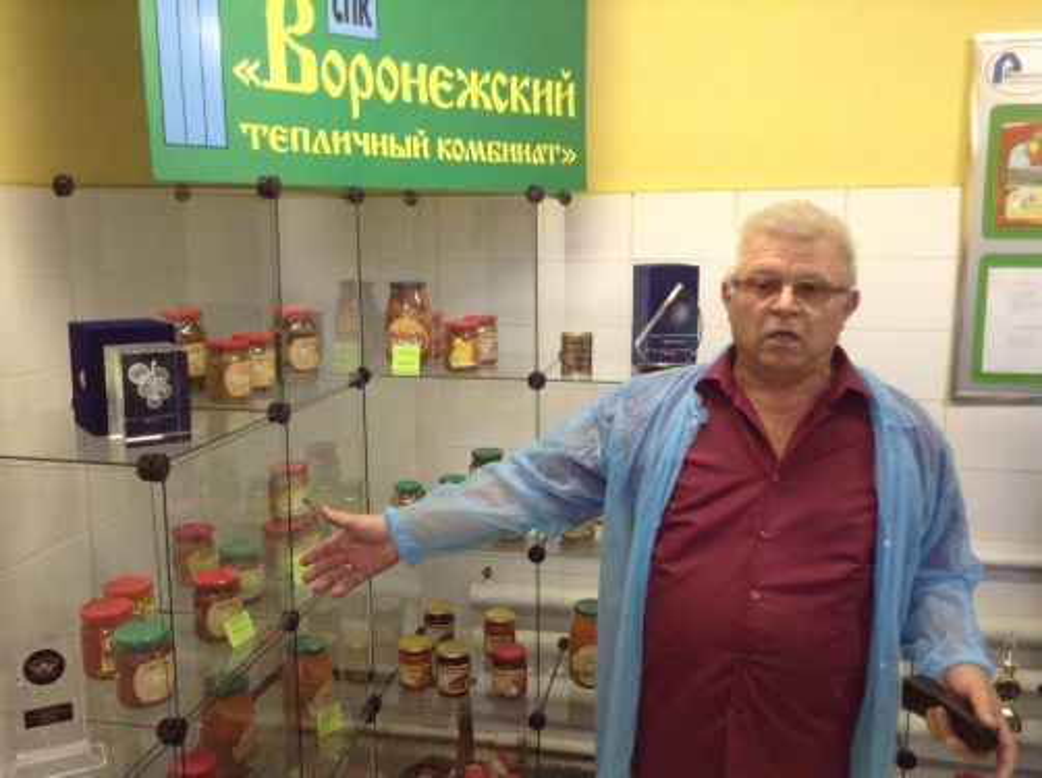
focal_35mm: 33
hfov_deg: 55.4
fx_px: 992
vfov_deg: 42.8
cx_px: 521
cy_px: 389
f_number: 2.4
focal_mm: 3.3
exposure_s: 1/24
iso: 100
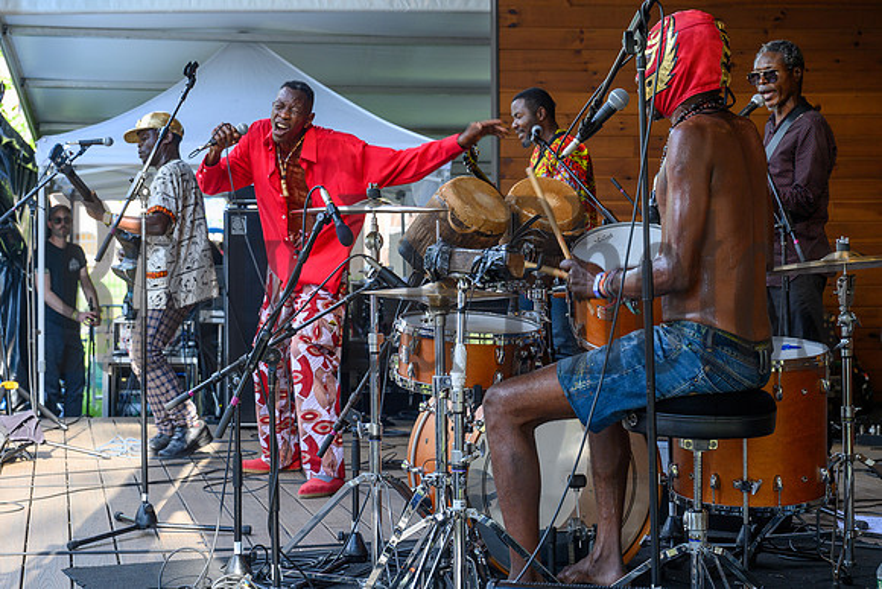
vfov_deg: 20.6
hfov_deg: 30.5
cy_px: 271
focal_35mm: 66
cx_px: 406
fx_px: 1617
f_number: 5.6
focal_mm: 61
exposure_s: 1/160
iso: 400
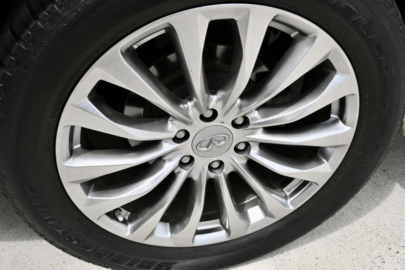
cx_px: 202
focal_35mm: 34
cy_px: 135
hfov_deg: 55.1
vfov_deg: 38.4
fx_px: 388
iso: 100
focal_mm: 23
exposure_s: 1/320
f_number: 6.3
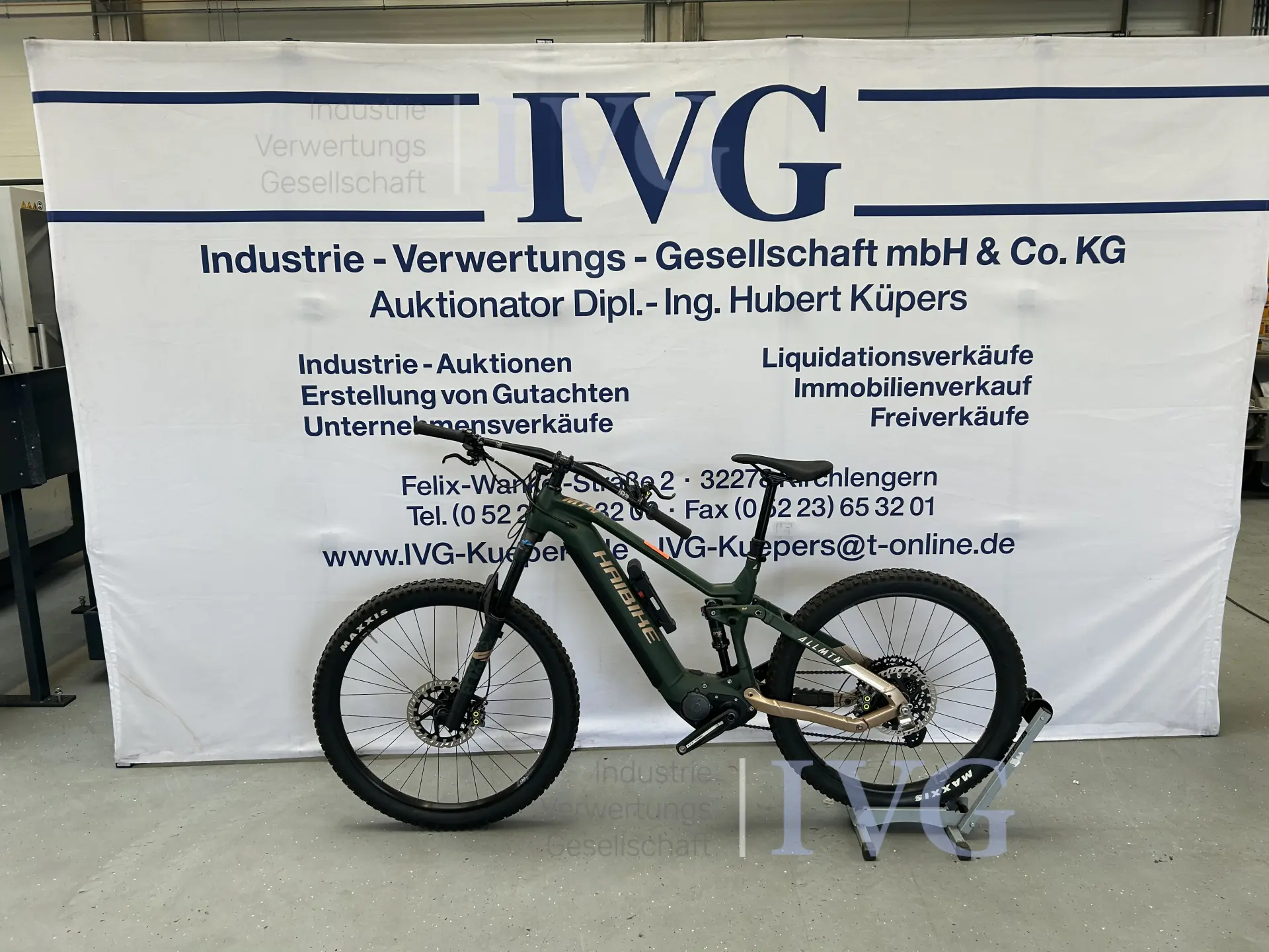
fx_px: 953
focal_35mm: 26
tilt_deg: -10.2
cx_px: 634
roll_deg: +1.8
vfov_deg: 53.1
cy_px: 476
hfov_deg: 67.3
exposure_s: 1/121
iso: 80
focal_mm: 5.7
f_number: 1.5
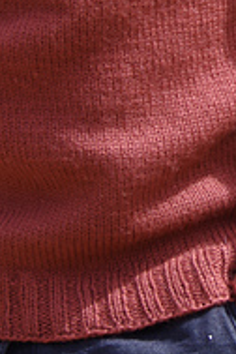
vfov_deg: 10.3
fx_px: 1947
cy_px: 6
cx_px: 296
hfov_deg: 6.9
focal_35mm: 198
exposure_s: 1/640
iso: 200
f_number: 5.6
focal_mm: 50
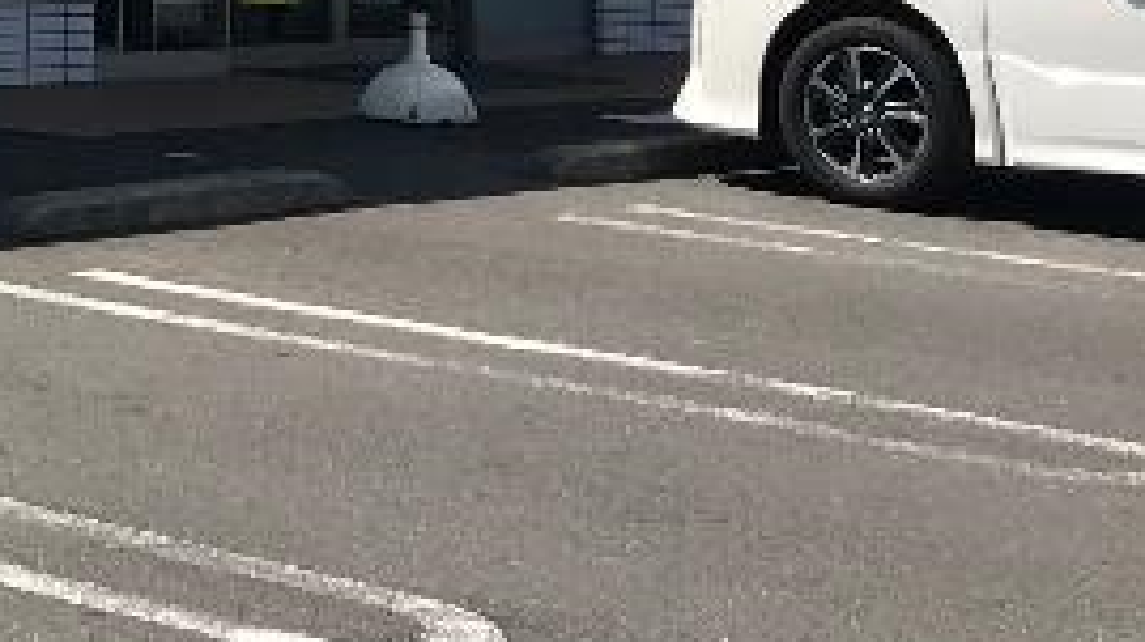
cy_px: -719
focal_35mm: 136
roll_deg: -1.3
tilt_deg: +6.8
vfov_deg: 8.4
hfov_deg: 14.3
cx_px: -770
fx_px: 4127
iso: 20
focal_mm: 3.99
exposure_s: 1/2283
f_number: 1.8
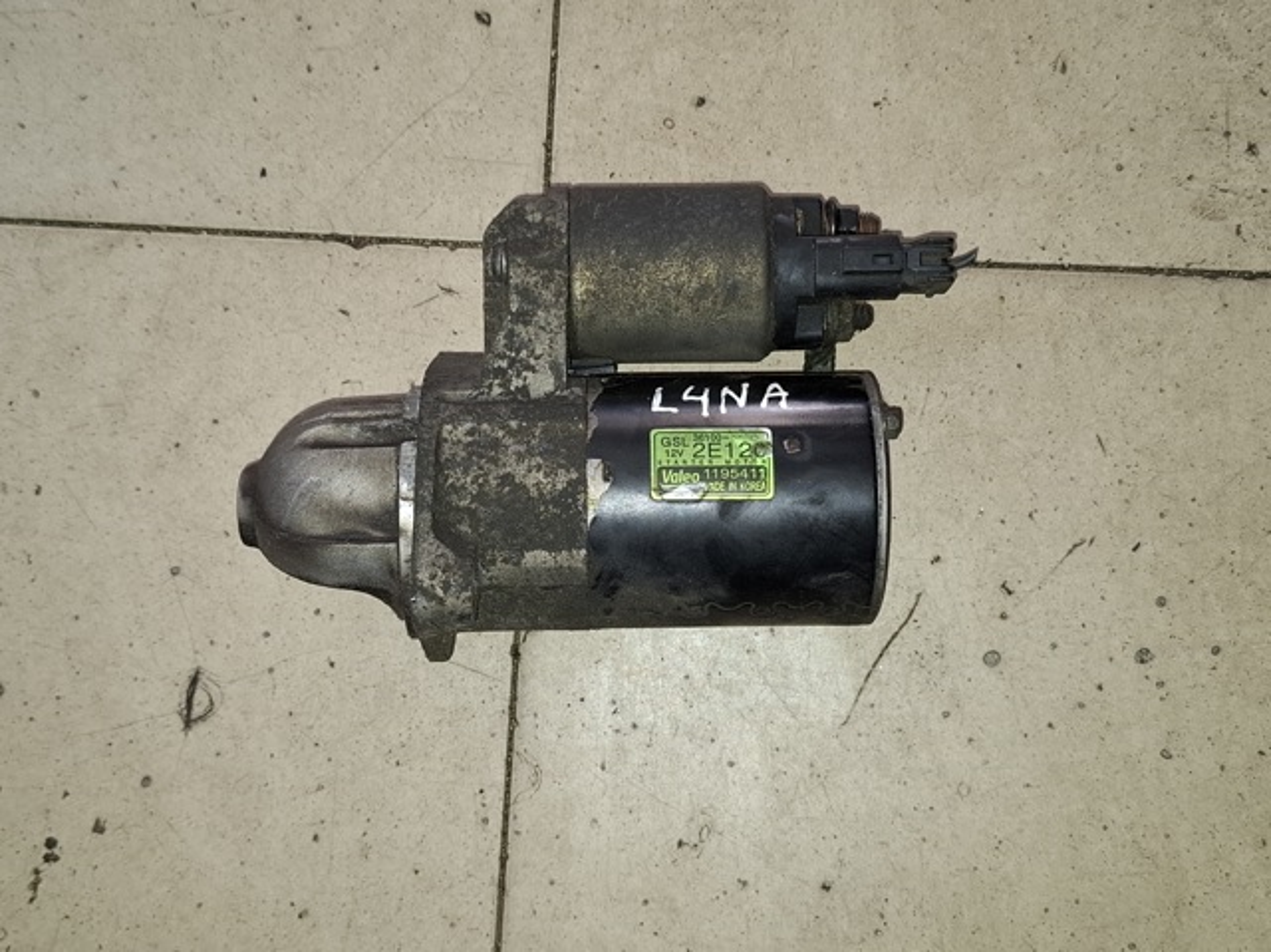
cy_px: 476
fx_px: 844
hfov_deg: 74.0
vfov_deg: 58.8
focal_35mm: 23
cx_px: 636
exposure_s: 1/60.2
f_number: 1.8
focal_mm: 5.54
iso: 250
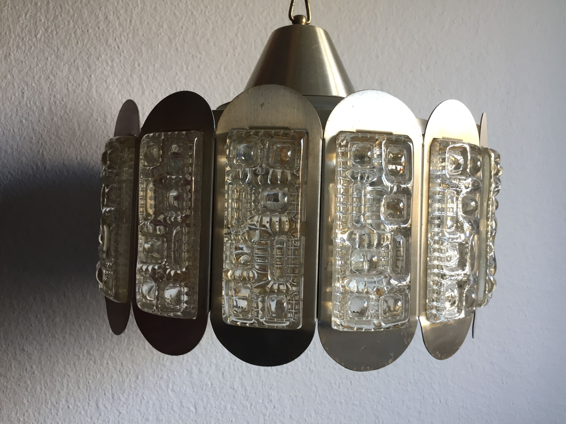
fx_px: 474
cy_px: 212
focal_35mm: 29
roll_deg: -2.7
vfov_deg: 48.2
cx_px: 283
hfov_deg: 61.7
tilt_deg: -2.4
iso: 80
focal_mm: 4.15
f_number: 2.2
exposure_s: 1/33
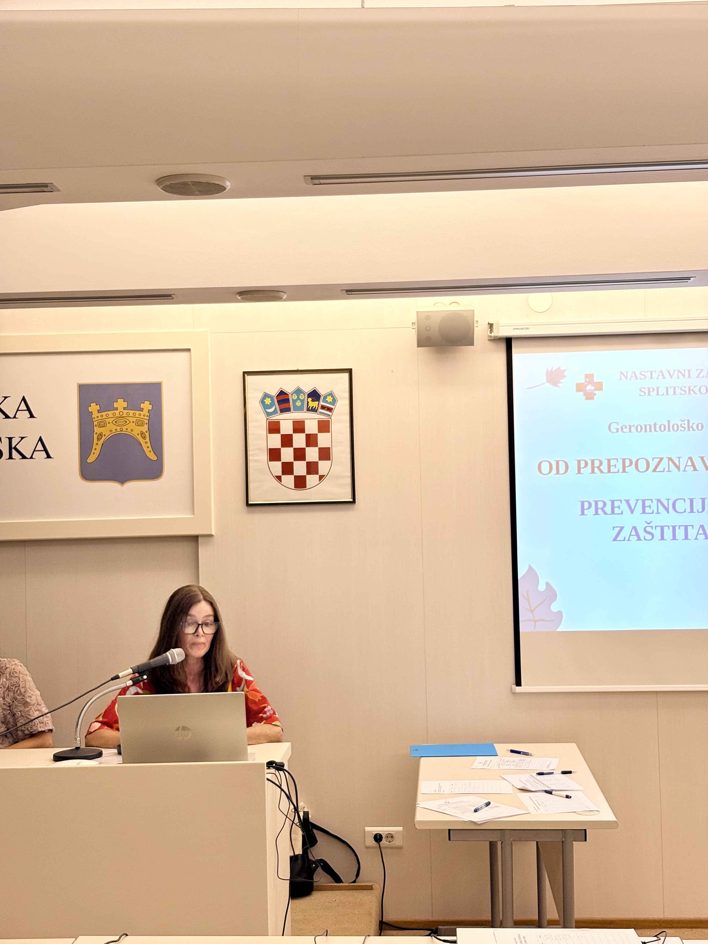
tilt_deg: +2.2
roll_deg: +1.0
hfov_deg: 28.0
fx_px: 1418
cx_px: 354
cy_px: 472
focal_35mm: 52
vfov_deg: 36.8
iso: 32
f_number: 1.6
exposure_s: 1/60
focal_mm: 5.96
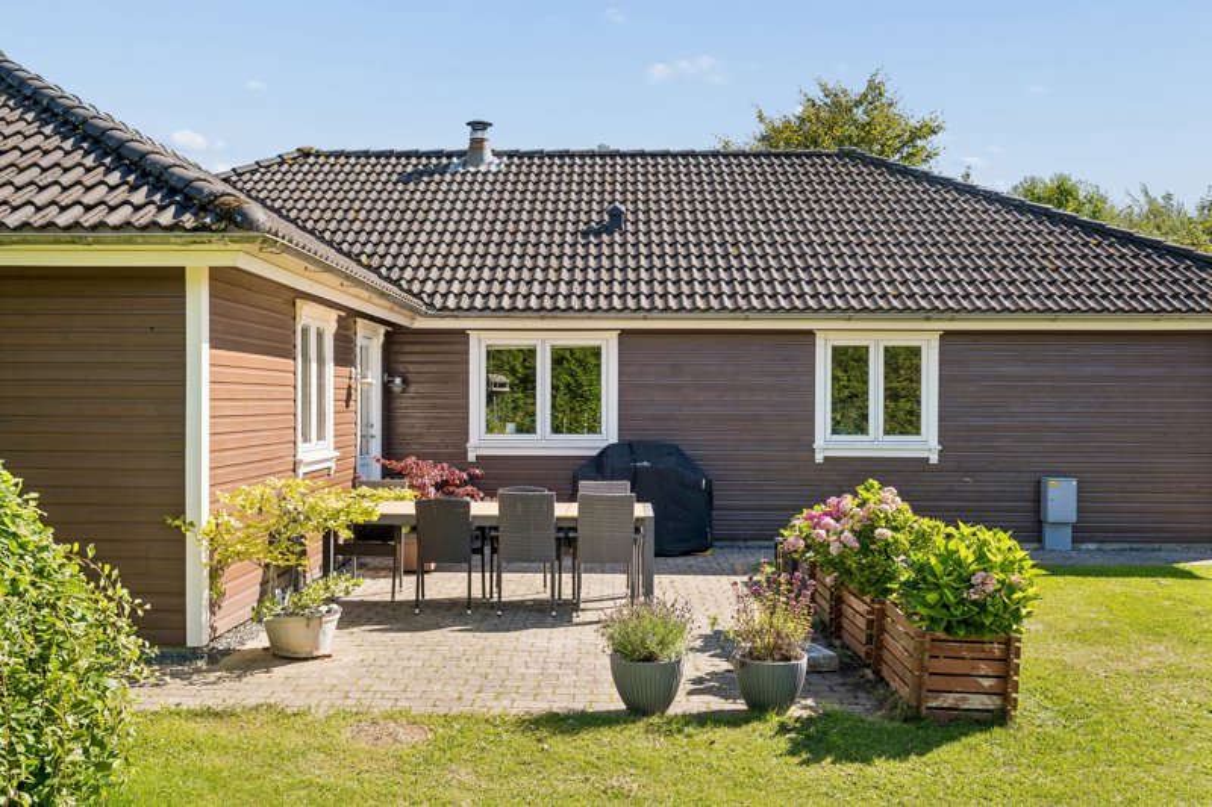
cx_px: 606
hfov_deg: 57.2
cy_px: 404
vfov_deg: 40.0
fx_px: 1111
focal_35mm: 33
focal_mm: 33
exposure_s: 1/160
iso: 200
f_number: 8
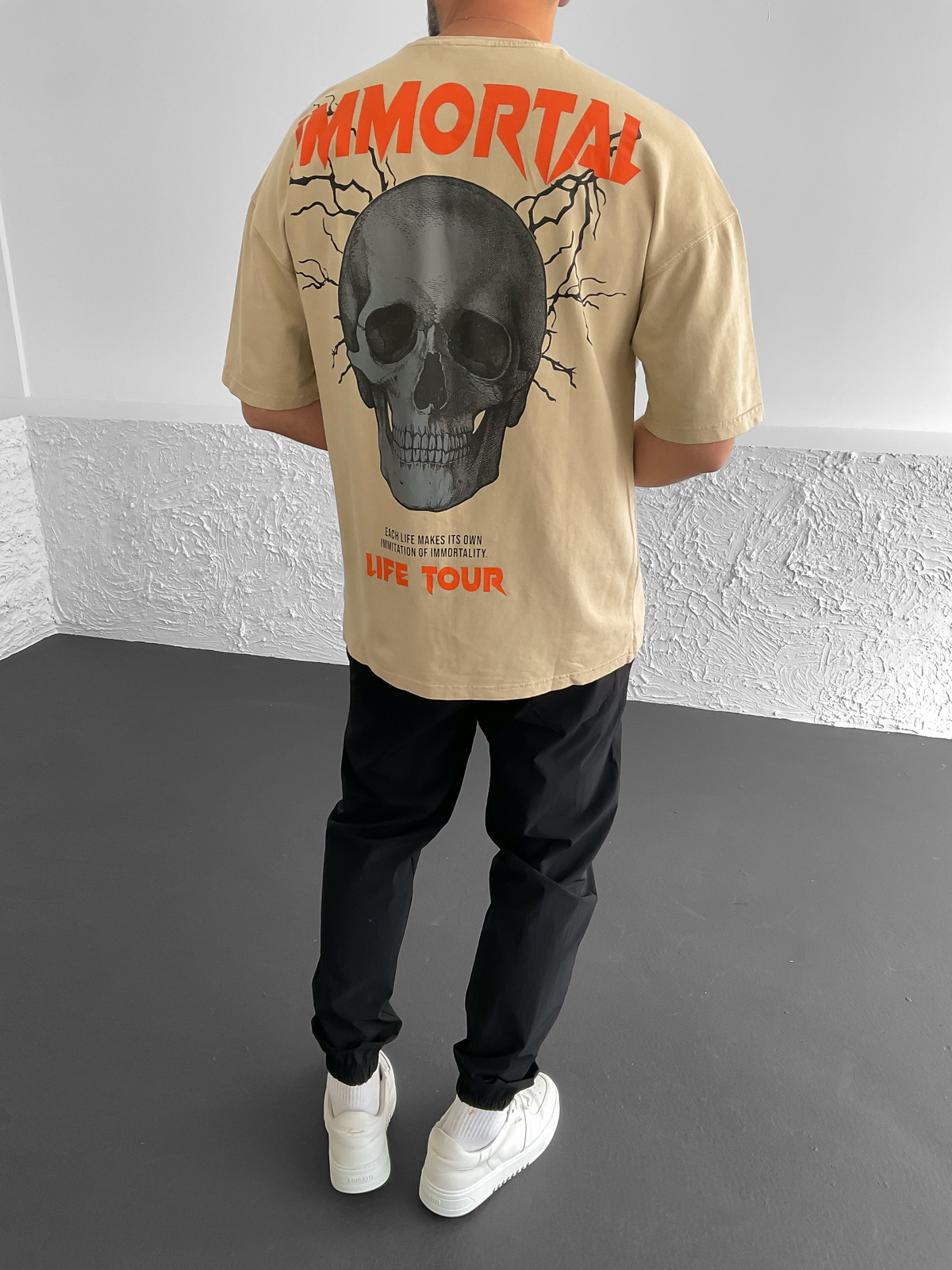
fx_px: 1063
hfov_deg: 48.2
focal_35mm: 29
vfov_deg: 61.7
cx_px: 476
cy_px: 635
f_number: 1.8
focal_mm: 3
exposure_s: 1/120
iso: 40
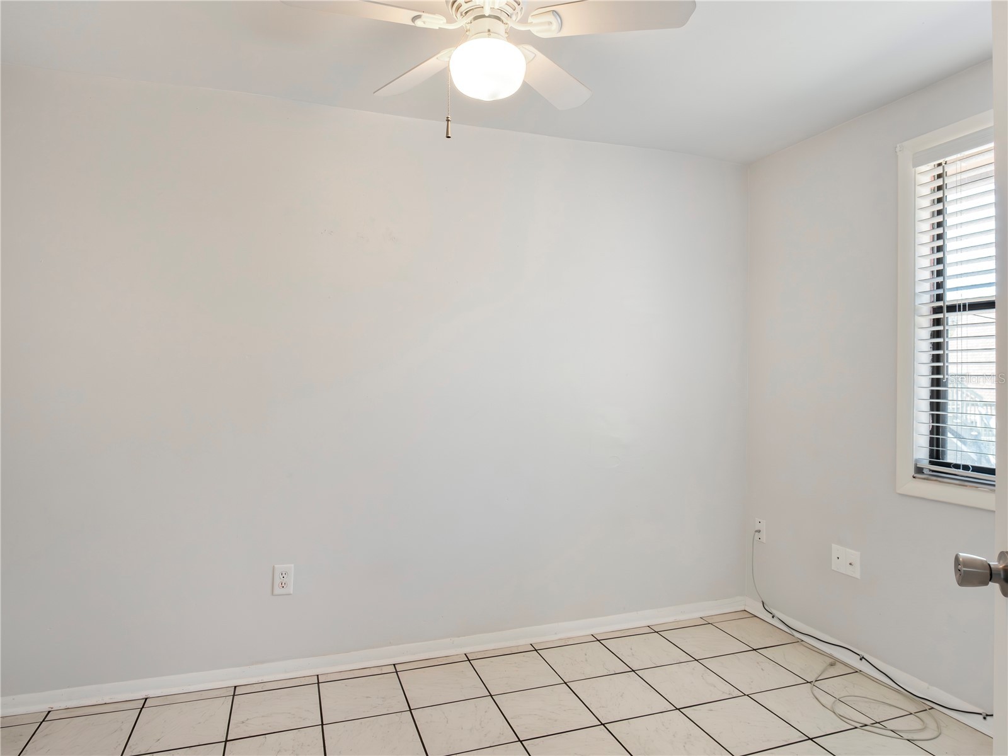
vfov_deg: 66.0
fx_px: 582
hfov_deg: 81.7
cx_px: 504
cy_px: 378
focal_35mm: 20
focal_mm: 10
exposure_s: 1/60
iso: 500
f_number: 5.6
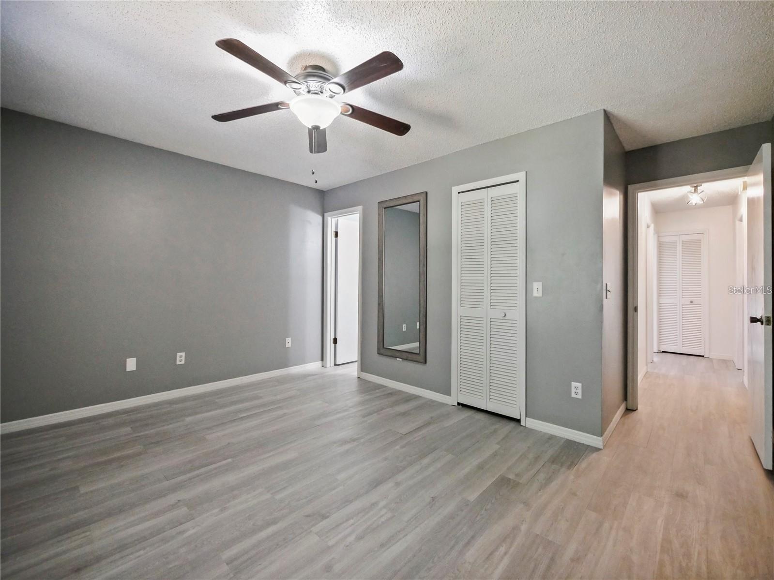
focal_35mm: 14
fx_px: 313
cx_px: 387
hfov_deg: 102.1
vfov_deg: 85.7
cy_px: 290
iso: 2500
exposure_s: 1/60
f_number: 4
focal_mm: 7
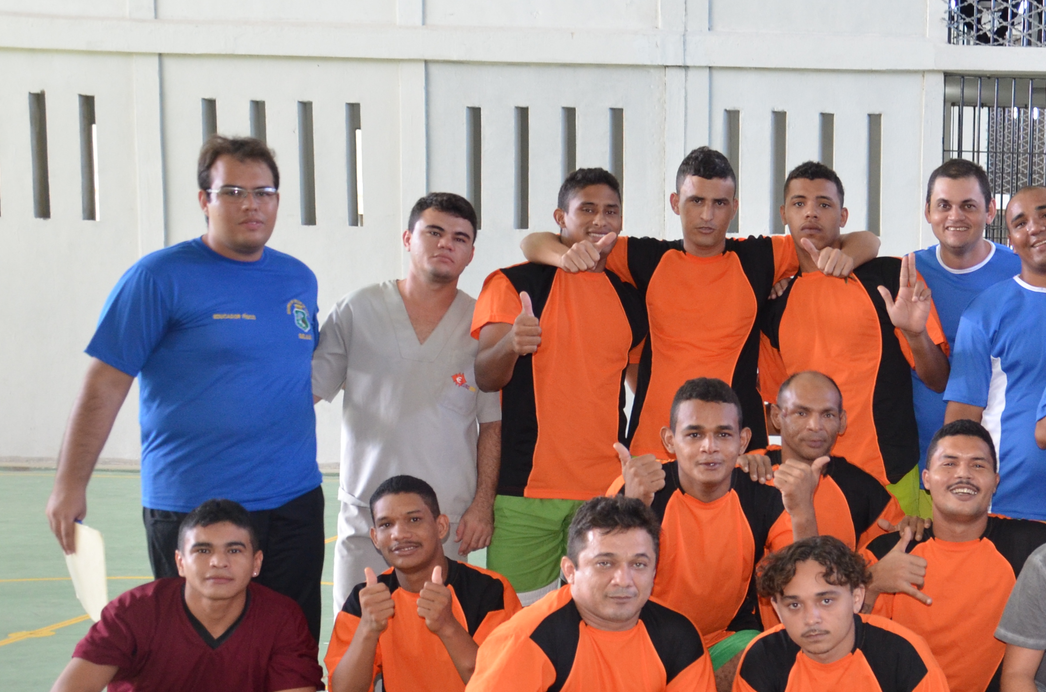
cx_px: 1075
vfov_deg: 19.4
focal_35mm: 69
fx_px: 2001
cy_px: 565
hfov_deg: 27.4
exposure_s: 1/60
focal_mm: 22
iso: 720
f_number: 3.8
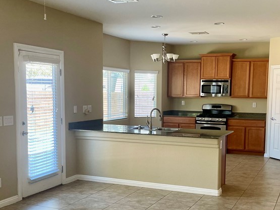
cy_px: 136
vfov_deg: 30.1
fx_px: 388
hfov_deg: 39.6
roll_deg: -0.4
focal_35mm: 48
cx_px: 153
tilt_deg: -6.5
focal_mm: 4.2
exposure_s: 1/104
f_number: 1.6
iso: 125
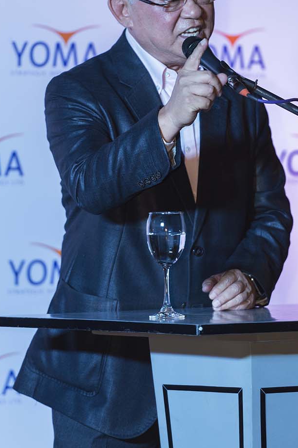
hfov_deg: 4.4
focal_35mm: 312
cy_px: 170
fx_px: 3878
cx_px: 210
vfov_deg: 6.6
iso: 640
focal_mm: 200
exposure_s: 1/200
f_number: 4
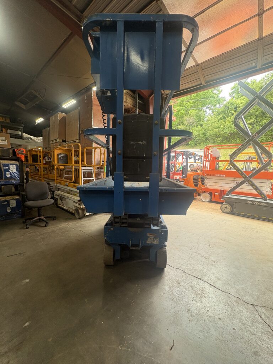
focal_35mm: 14
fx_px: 147
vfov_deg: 102.1
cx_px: 136
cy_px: 182
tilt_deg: -4.6
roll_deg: -1.8
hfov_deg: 85.7
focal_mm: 2.22
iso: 250
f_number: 2.2
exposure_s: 1/120
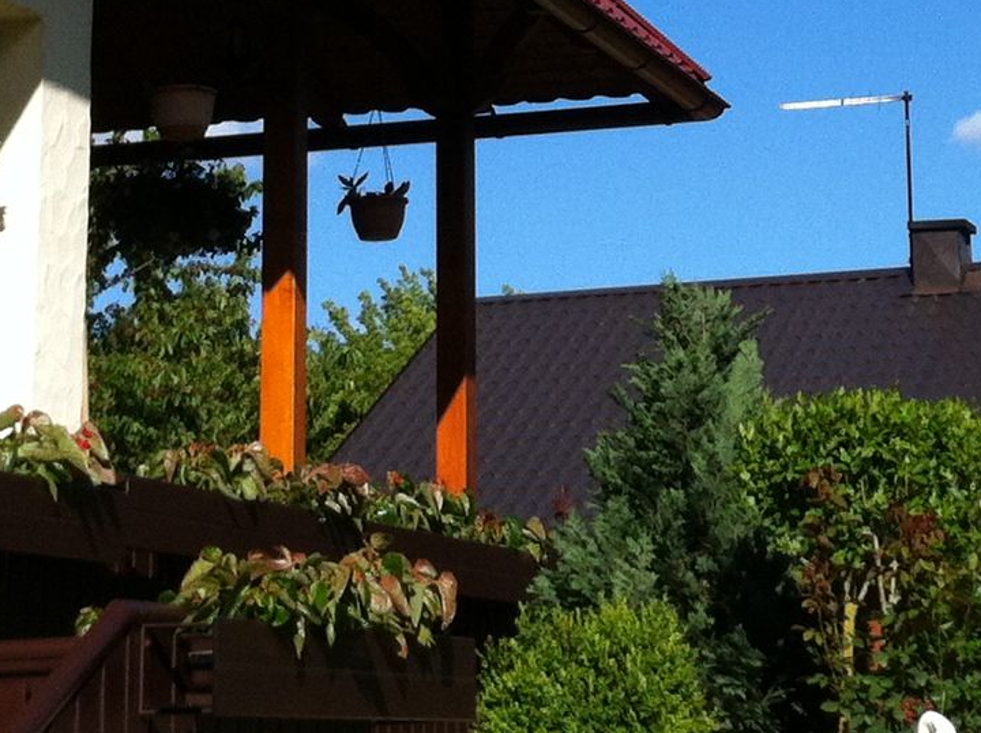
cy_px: 90
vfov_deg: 11.7
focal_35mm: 126
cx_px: 877
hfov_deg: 15.5
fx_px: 3566
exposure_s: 1/1371
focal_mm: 3.85
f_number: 2.8
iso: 80
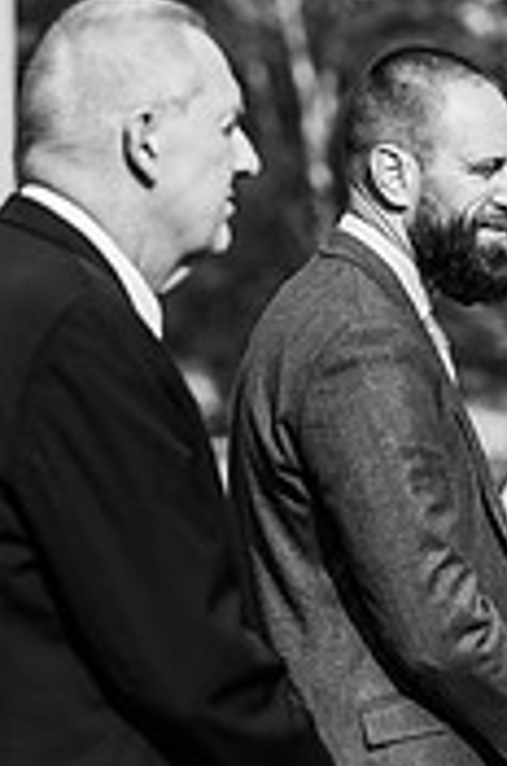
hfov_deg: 6.2
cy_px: 827
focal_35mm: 219
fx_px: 4644
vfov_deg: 9.3
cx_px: 546
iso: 200
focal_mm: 85
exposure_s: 1/3200
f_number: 2.8
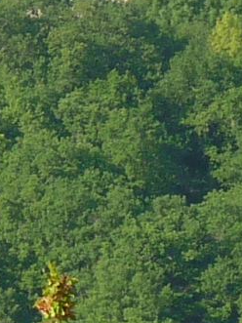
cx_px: 49
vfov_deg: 1.5
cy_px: 73
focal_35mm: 1321
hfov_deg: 1.1
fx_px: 12321
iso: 100
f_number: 5.6
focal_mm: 27.5
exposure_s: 1/320
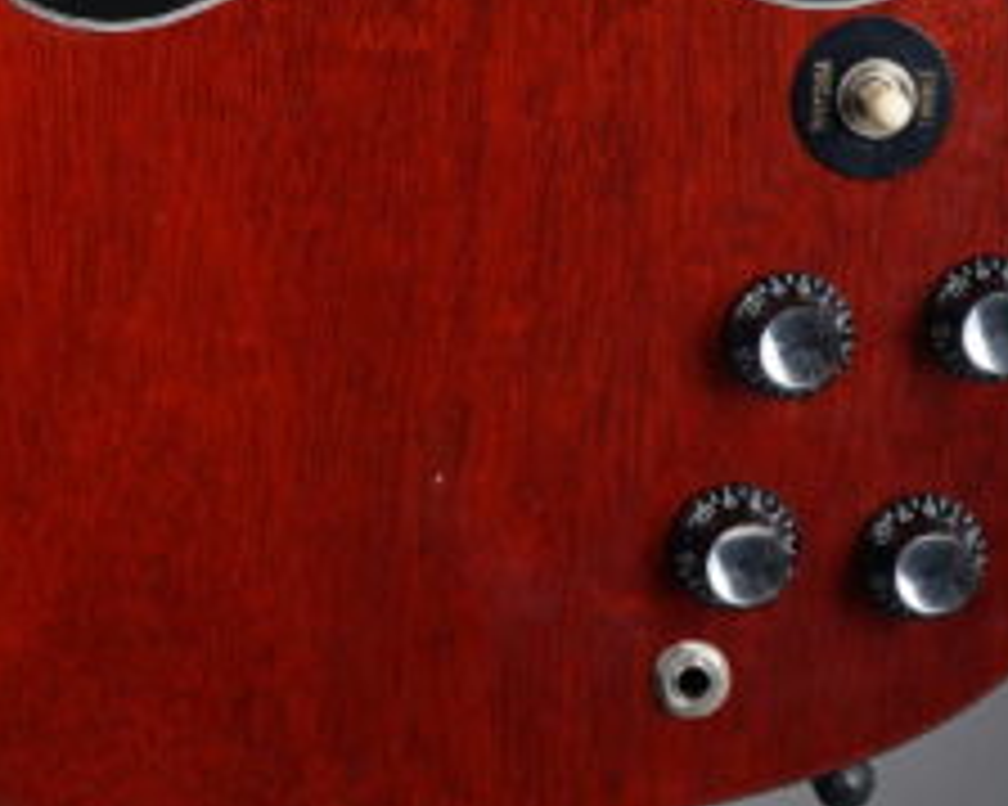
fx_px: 5040
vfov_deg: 8.9
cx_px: 344
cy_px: -347
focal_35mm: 169
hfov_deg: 11.4
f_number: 7.1
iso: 160
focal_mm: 70
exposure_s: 1/160
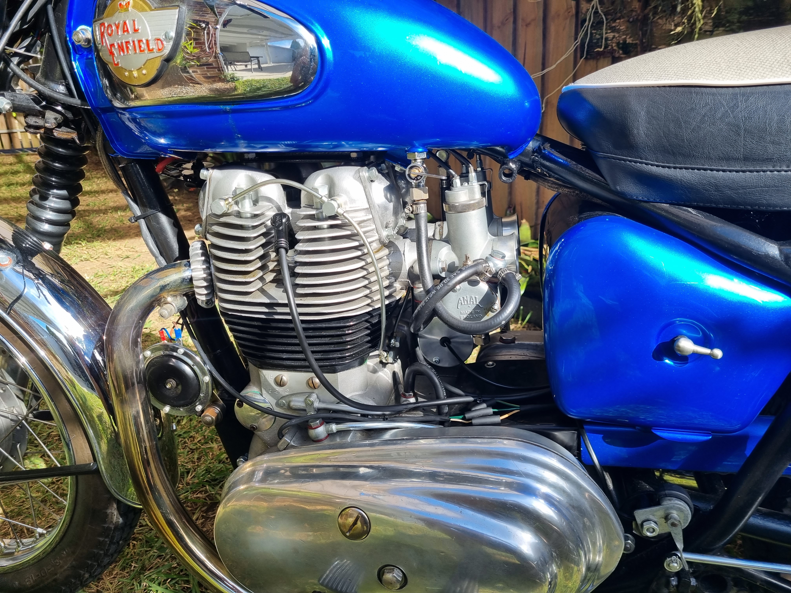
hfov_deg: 67.3
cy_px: 296
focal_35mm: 26
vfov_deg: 53.1
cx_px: 396
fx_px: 594
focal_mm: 5.4
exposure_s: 1/858
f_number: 1.8
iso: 50
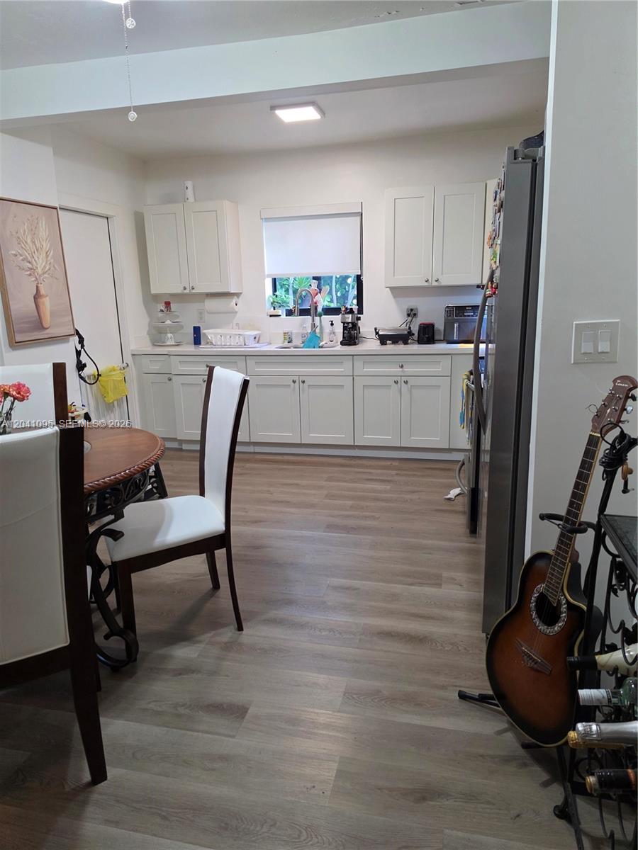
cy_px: 425
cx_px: 319
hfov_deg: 58.9
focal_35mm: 23
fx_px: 565
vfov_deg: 73.9
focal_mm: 6.5
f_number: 1.4
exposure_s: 1/120
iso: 250
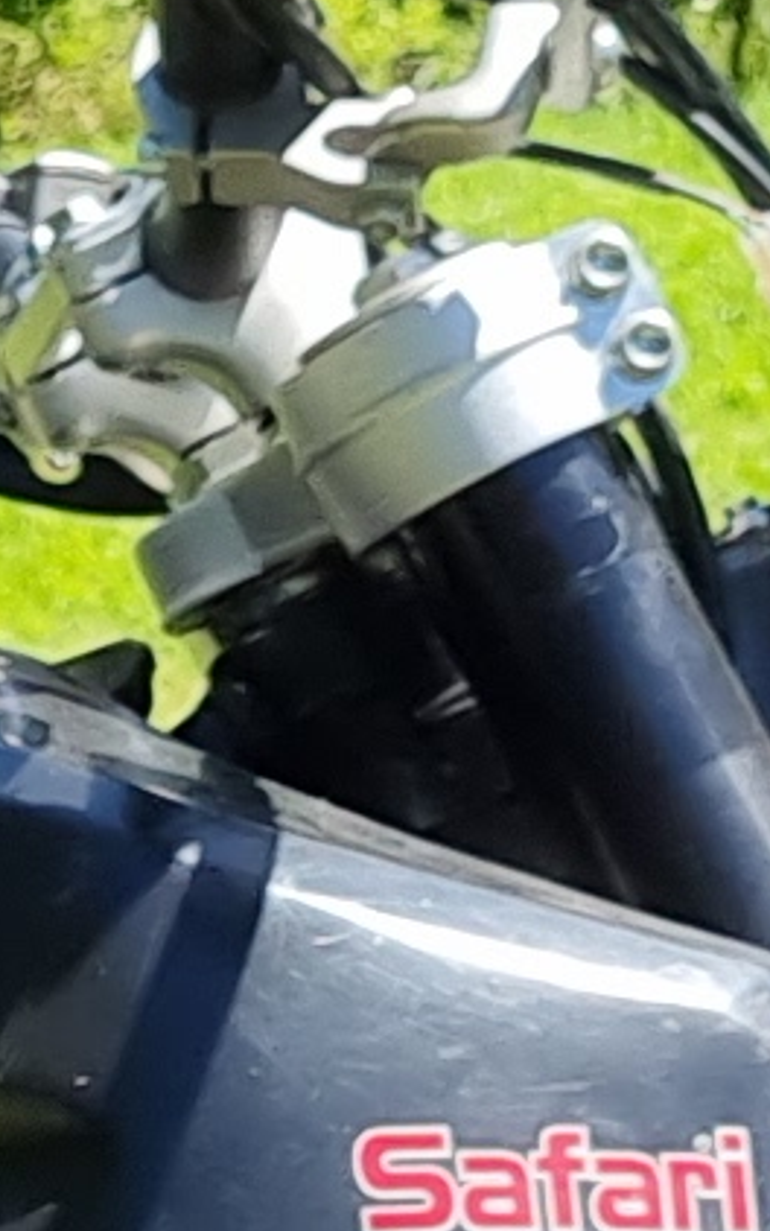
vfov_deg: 7.9
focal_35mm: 261
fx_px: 8757
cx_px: -1187
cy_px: 1622
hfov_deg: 4.9
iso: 50
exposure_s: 1/1395
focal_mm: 5.4
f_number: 1.8
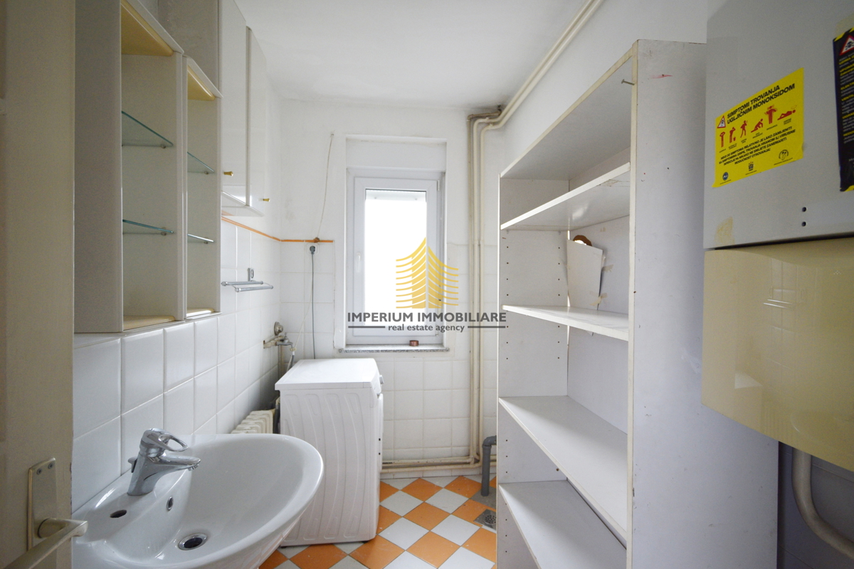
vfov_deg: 77.3
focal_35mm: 15
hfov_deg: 100.4
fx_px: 356
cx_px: 427
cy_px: 284
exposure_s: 1/25
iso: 320
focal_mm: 10
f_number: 4.5
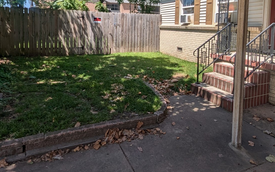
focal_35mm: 24
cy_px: 37
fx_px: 180
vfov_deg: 48.5
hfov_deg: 74.8
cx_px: 141
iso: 46
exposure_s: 1/1049
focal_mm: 1.95
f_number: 2.2
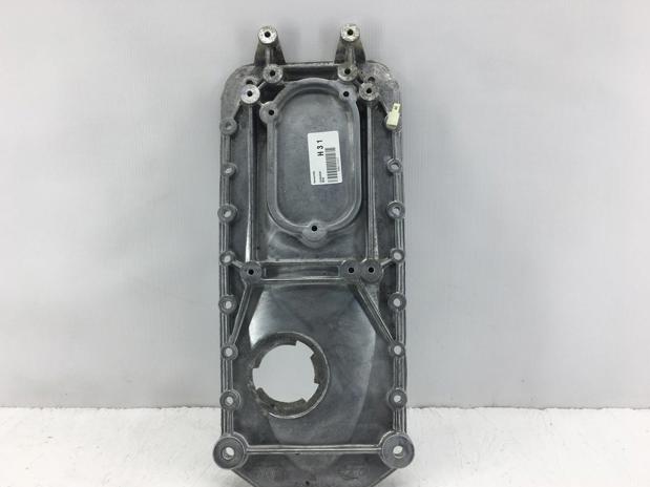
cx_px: 319
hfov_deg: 60.0
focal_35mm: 30
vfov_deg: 46.8
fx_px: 563
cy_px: 251
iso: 25
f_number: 2.2
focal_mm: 4.15
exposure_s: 1/202
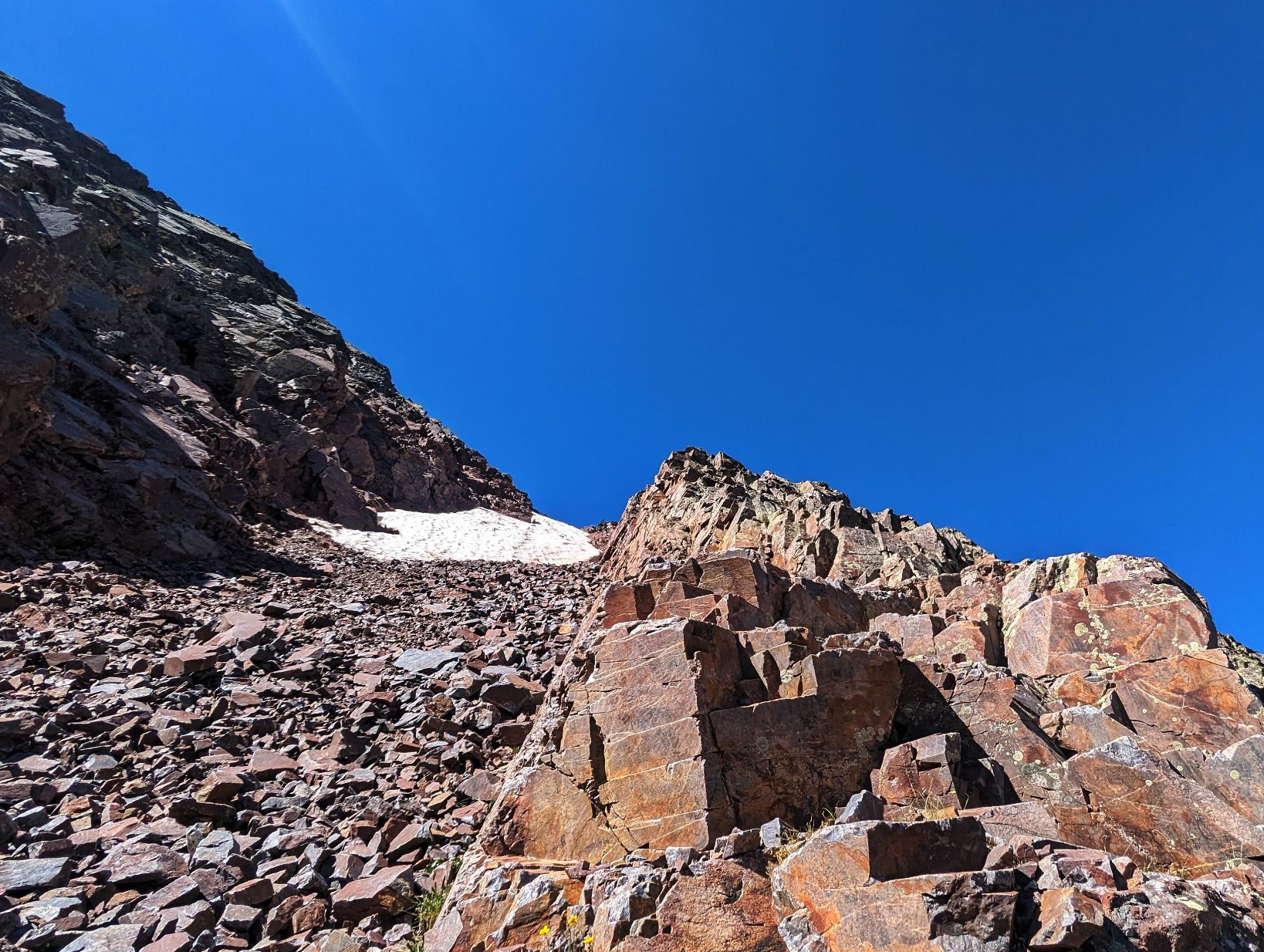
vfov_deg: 66.1
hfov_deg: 80.6
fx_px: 731
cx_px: 766
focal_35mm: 20
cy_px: 445
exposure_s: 1/1603
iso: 50
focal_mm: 2.35
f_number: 2.2
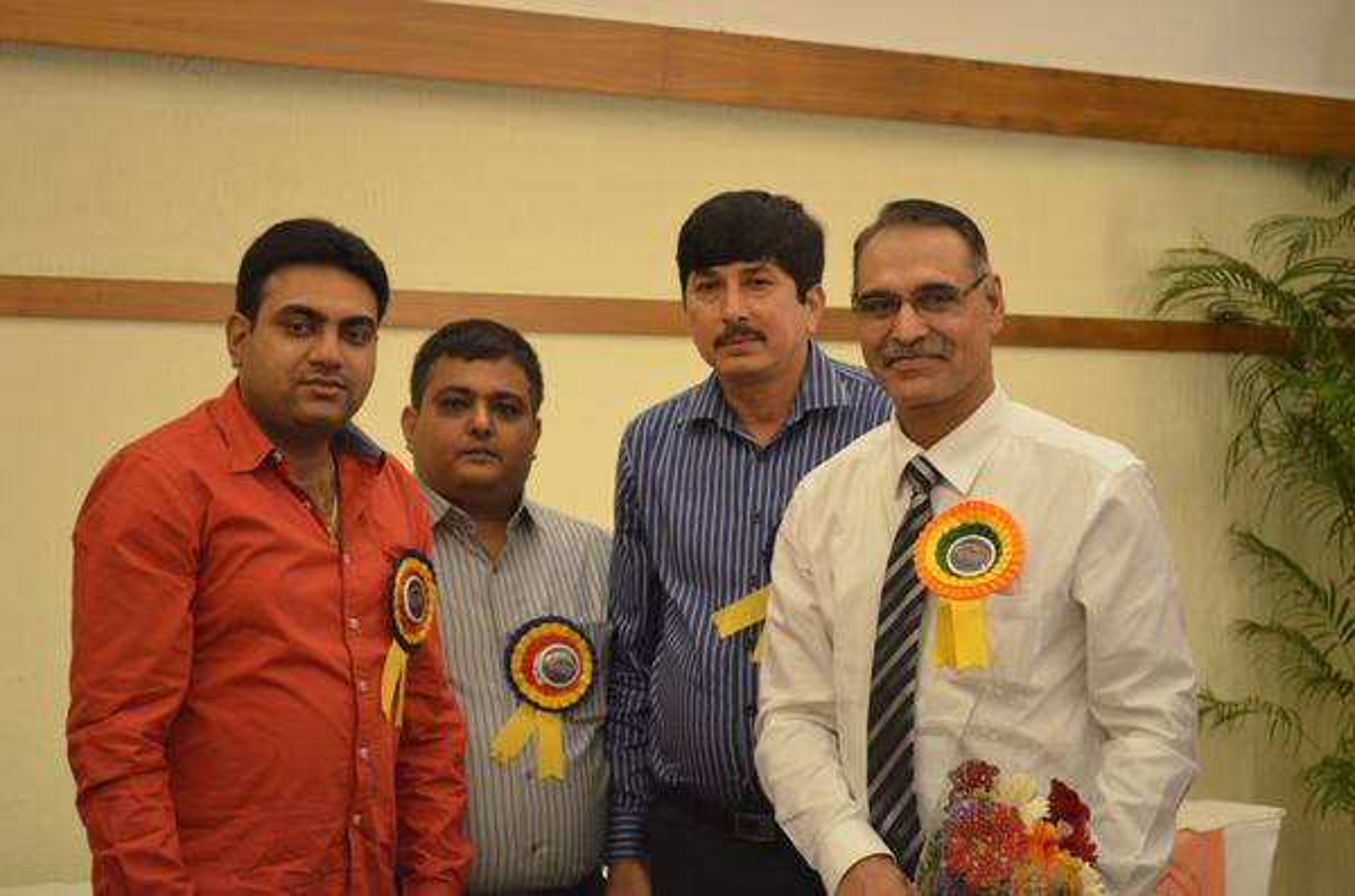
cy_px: 448
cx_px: 678
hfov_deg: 26.0
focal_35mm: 78
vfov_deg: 17.4
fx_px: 2929
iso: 2000
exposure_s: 1/40
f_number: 5.6
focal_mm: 52
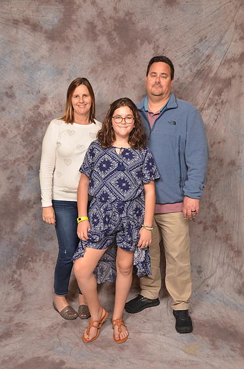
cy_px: 184
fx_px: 368
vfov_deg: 53.2
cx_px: 122
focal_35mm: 36
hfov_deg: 36.7
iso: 200
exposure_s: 1/60
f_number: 5.6
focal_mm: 24
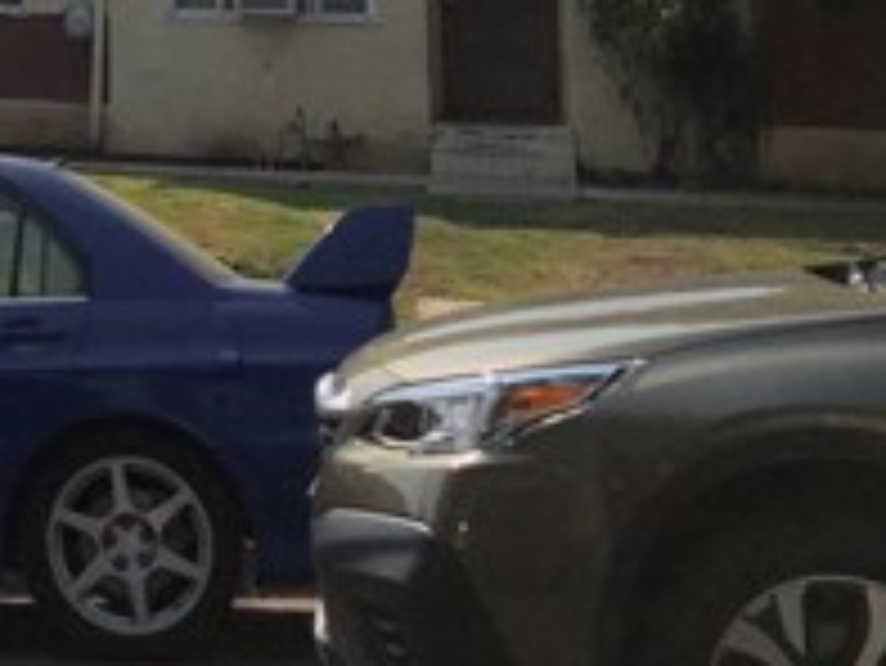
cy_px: -405
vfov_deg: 14.8
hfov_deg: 20.1
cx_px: -189
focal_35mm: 91
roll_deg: -1.4
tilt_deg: +10.7
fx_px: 2331
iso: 25
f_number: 1.8
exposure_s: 1/6944
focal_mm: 3.99
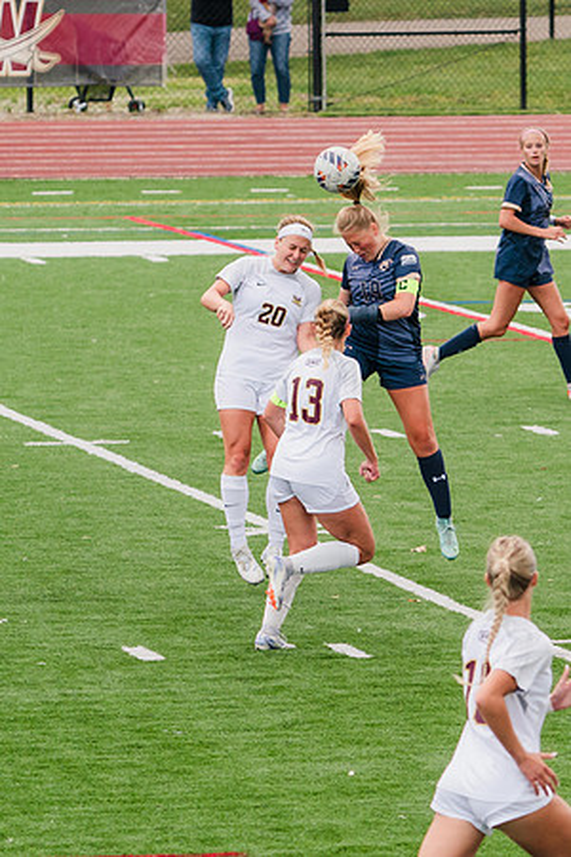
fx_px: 9864
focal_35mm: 415
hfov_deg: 3.3
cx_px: 433
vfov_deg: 5.0
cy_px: 415
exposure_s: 1/1600
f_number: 5.6
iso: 800
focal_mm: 200
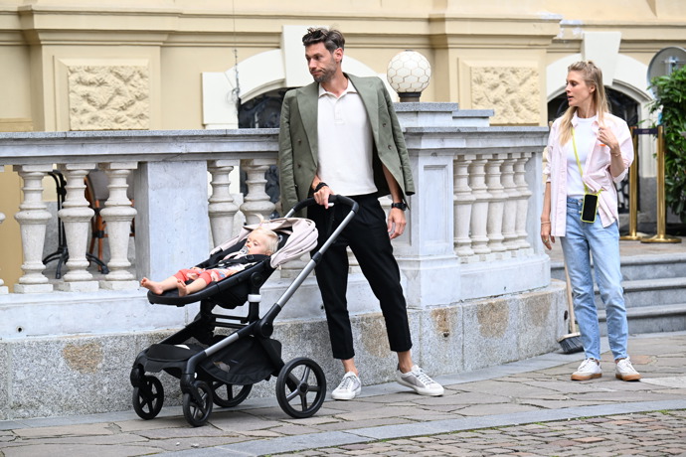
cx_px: 343
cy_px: 228
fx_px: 2382
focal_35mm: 125
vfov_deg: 11.0
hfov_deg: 16.4
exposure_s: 1/800
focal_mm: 125
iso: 800
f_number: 4.5
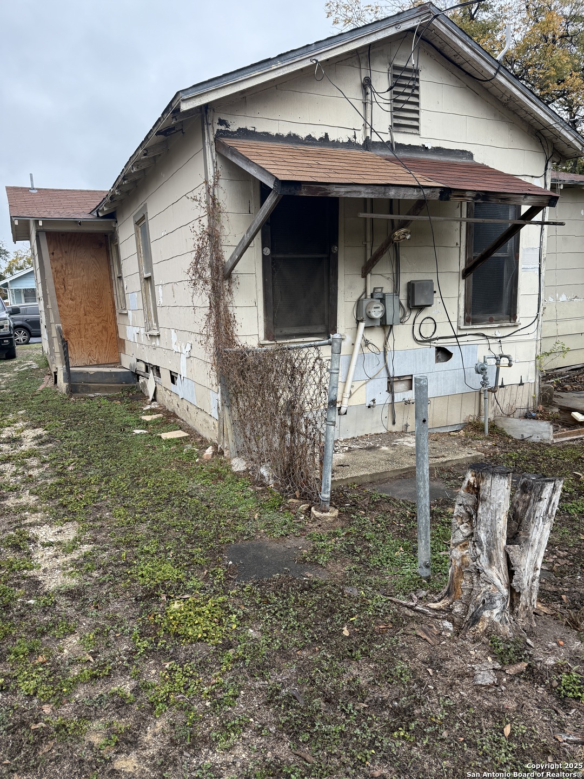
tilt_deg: -9.7
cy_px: 390
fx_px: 540
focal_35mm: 24
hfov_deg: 56.8
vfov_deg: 71.6
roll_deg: +3.0
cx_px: 292
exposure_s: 1/1464
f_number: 1.78
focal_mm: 6.76
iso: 100
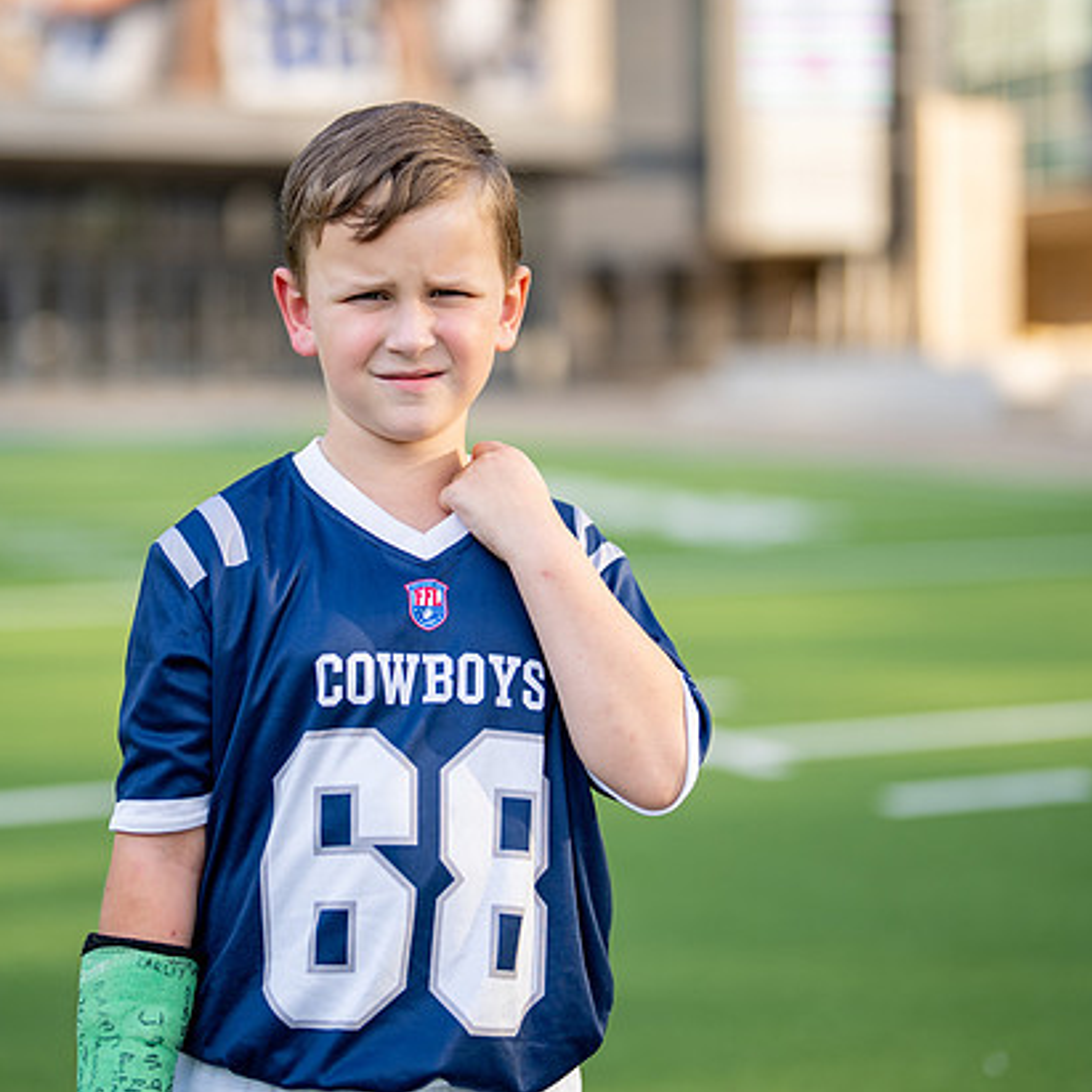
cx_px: 440
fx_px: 2641
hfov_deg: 23.3
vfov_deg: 23.4
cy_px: 502
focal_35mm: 74
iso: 100
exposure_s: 1/2000
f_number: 1.2
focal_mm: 50
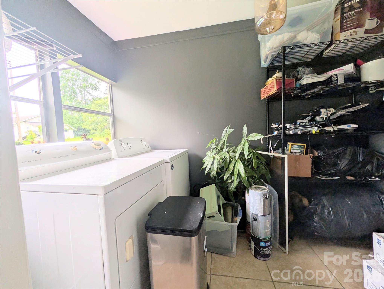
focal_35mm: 12
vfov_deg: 94.6
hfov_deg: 110.5
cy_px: 144
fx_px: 133
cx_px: 192
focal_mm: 2.02
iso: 69
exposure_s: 1/277
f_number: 1.7
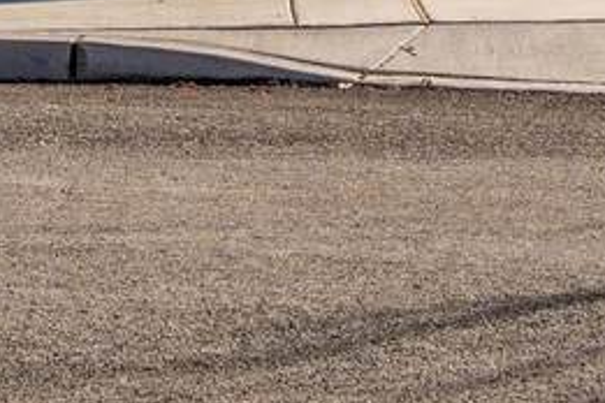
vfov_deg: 5.2
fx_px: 4326
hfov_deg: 8.0
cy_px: -496
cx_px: 160
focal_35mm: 257
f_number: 9
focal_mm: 35
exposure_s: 1/400
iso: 200
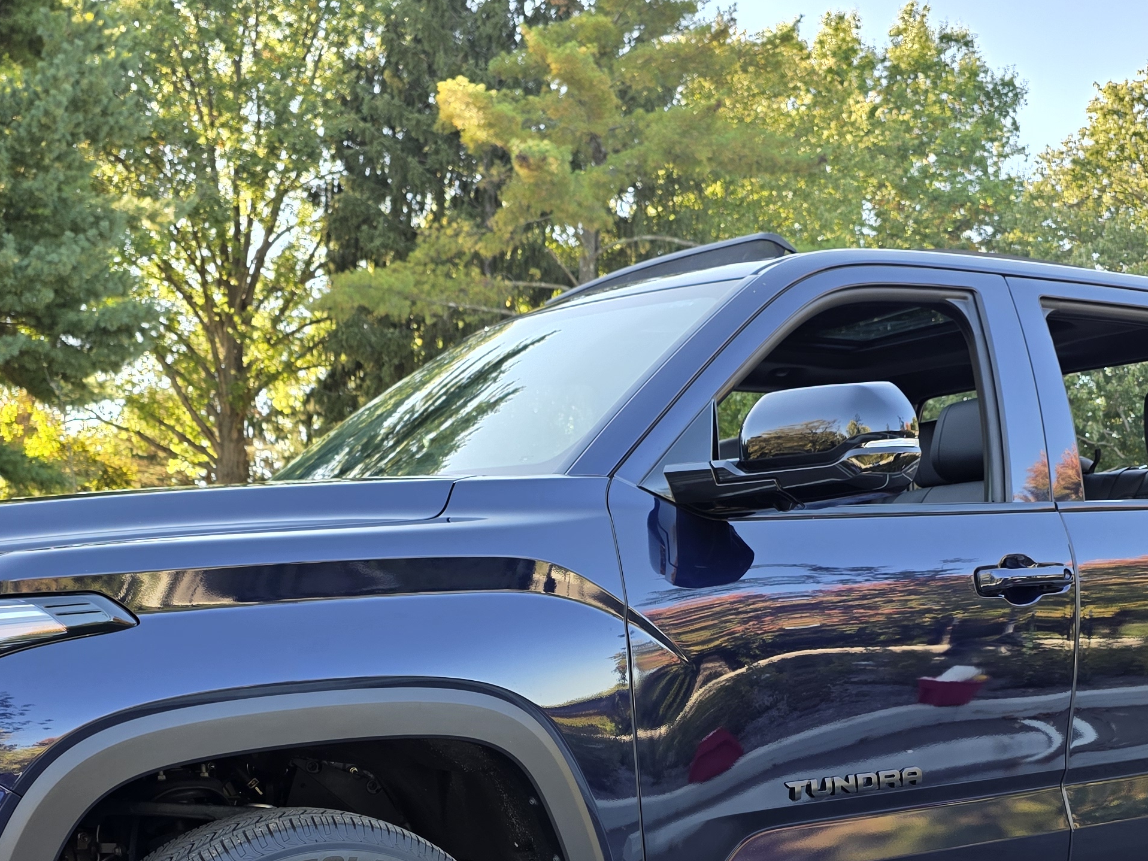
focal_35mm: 48
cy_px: 853
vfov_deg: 28.5
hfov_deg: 39.6
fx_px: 1592
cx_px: 595
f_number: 1.7
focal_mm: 6.3
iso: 40
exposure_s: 1/180
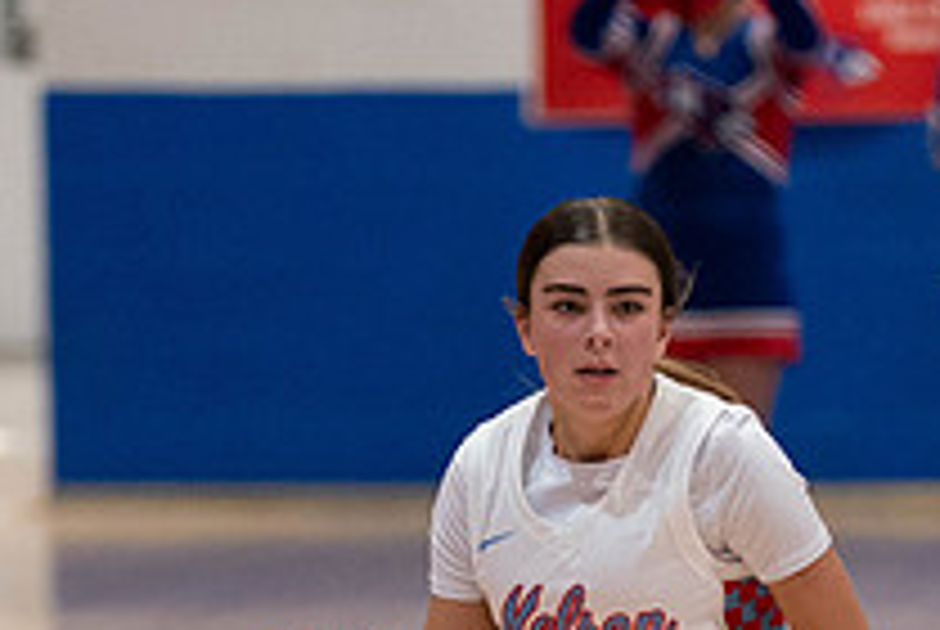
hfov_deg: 3.3
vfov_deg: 2.2
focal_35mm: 624
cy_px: 787
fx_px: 16316
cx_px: 618
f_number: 2.8
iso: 3200
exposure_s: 1/1000
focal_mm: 170
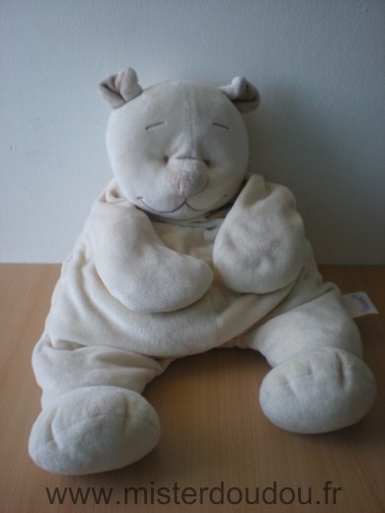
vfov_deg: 49.0
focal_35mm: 38
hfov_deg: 37.7
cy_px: 256
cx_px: 192
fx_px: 564
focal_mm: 6.3
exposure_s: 1/59.8
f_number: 3.1
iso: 103
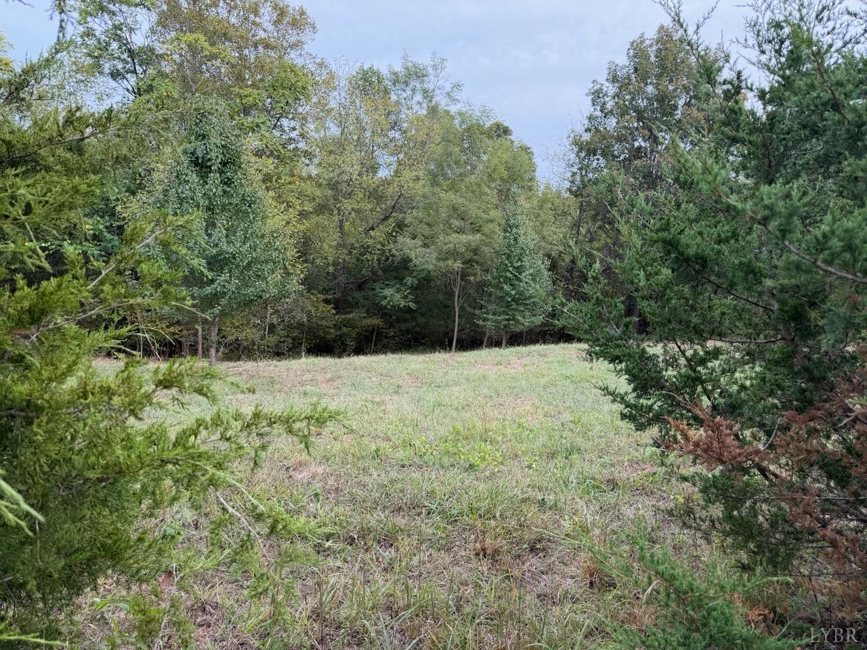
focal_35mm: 24
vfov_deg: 56.8
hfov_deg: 71.6
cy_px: 325
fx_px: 601
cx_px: 434
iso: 100
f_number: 1.78
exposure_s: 1/617
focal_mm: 6.76
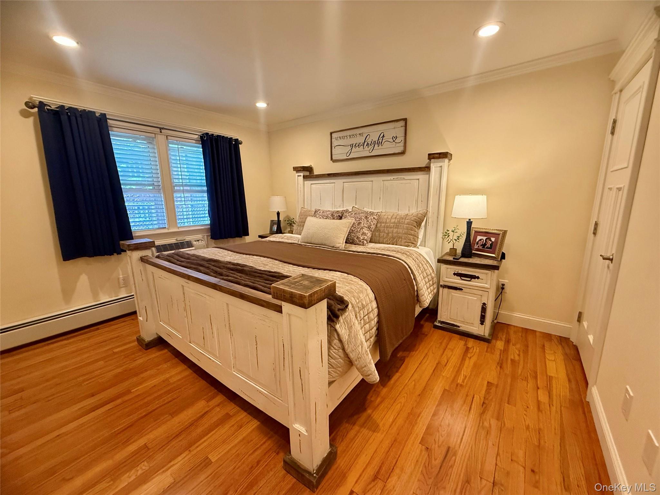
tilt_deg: -11.1
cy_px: 248
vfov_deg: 85.7
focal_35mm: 14
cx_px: 330
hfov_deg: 102.1
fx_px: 267
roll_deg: +0.5
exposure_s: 1/120
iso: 500
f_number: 2.2
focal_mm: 2.22
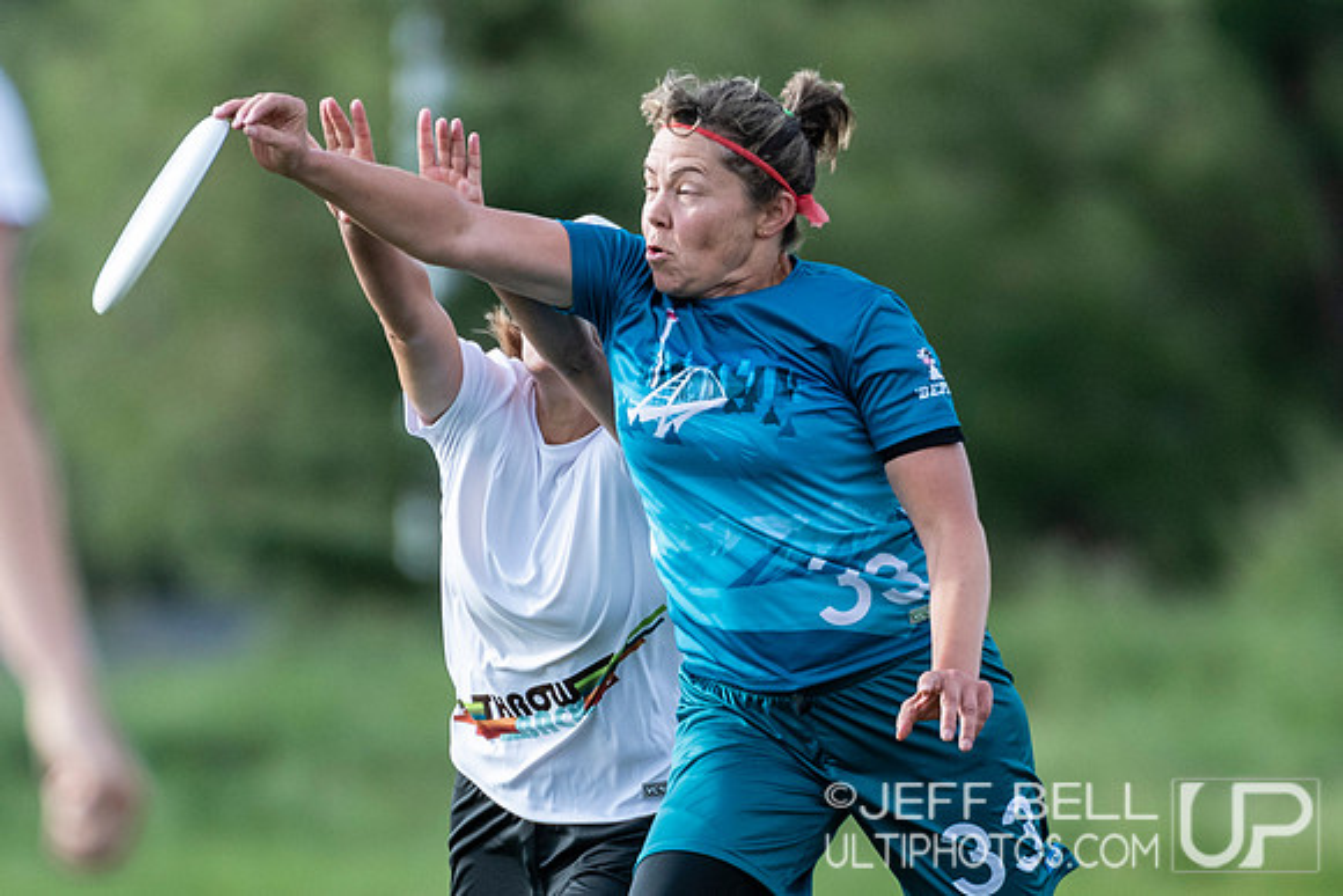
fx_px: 38668
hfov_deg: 2.0
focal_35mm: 1036
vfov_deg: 1.3
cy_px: 527
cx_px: 670
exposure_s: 1/1600
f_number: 4
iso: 560
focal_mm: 380
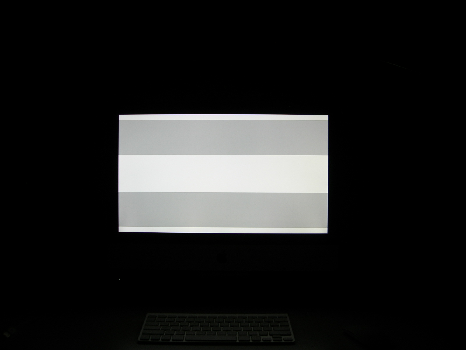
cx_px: 233
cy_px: 175
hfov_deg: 49.0
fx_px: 512
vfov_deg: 37.7
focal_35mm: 38
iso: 64
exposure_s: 1/48
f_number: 2.8
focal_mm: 7.8
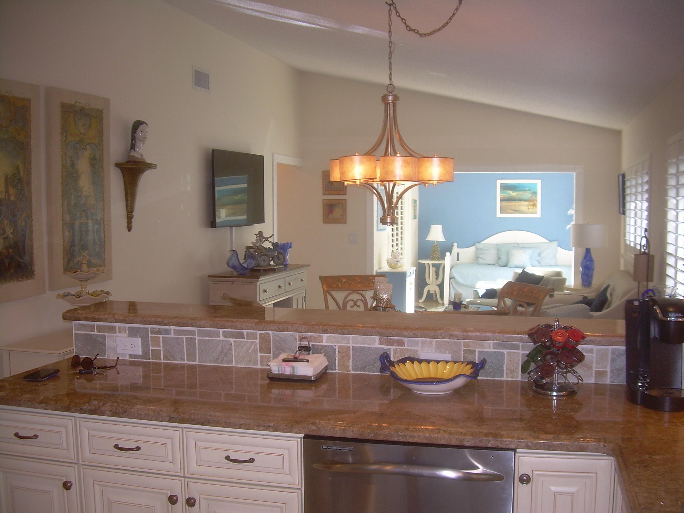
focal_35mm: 38
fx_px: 751
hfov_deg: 49.0
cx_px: 342
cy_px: 256
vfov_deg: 37.7
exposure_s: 1/30
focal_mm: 6.3
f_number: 2.8
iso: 50
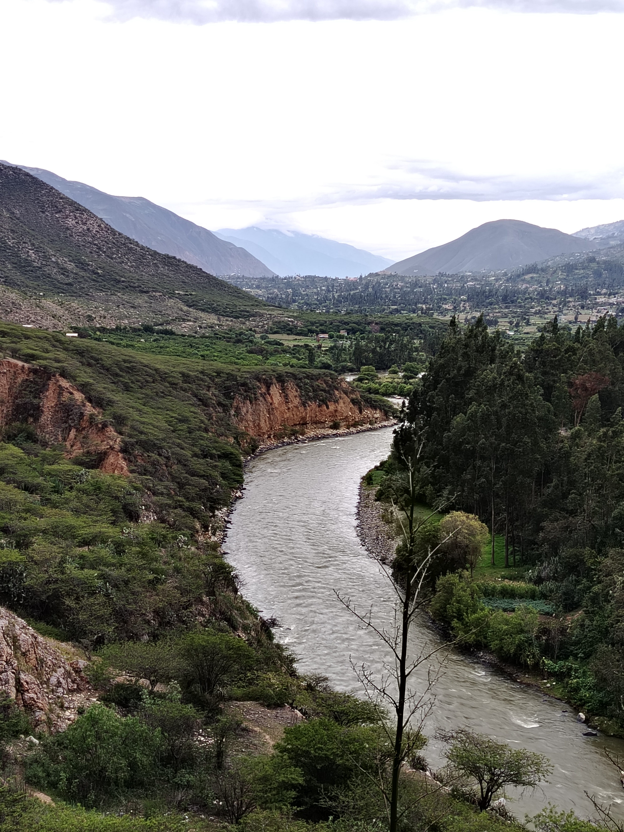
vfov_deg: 39.7
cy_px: 416
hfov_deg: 30.3
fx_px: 1154
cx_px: 312
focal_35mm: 48
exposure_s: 1/242
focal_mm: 5.25
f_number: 1.75
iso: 100
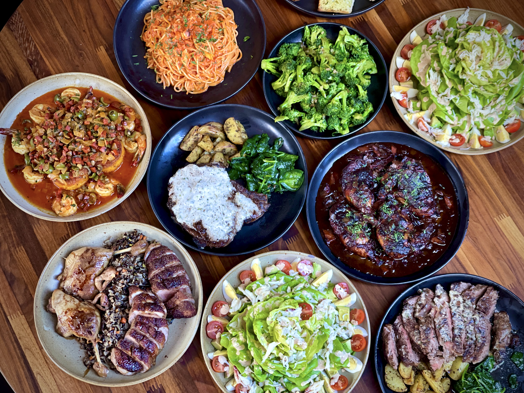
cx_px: 262
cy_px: 196
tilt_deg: -72.2
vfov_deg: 22.9
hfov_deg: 30.3
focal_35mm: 64
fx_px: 969
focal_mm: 7.5
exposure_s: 1/40
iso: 200
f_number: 2.2
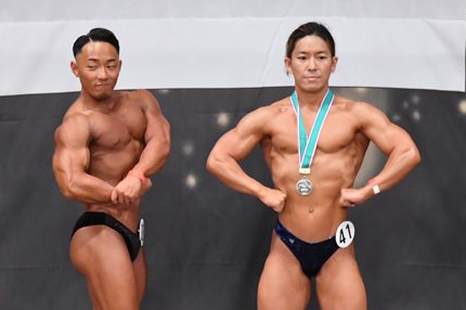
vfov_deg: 3.5
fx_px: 5057
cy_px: 257
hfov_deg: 5.3
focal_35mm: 391
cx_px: 74
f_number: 5.6
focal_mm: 145
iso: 6400
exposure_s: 1/400
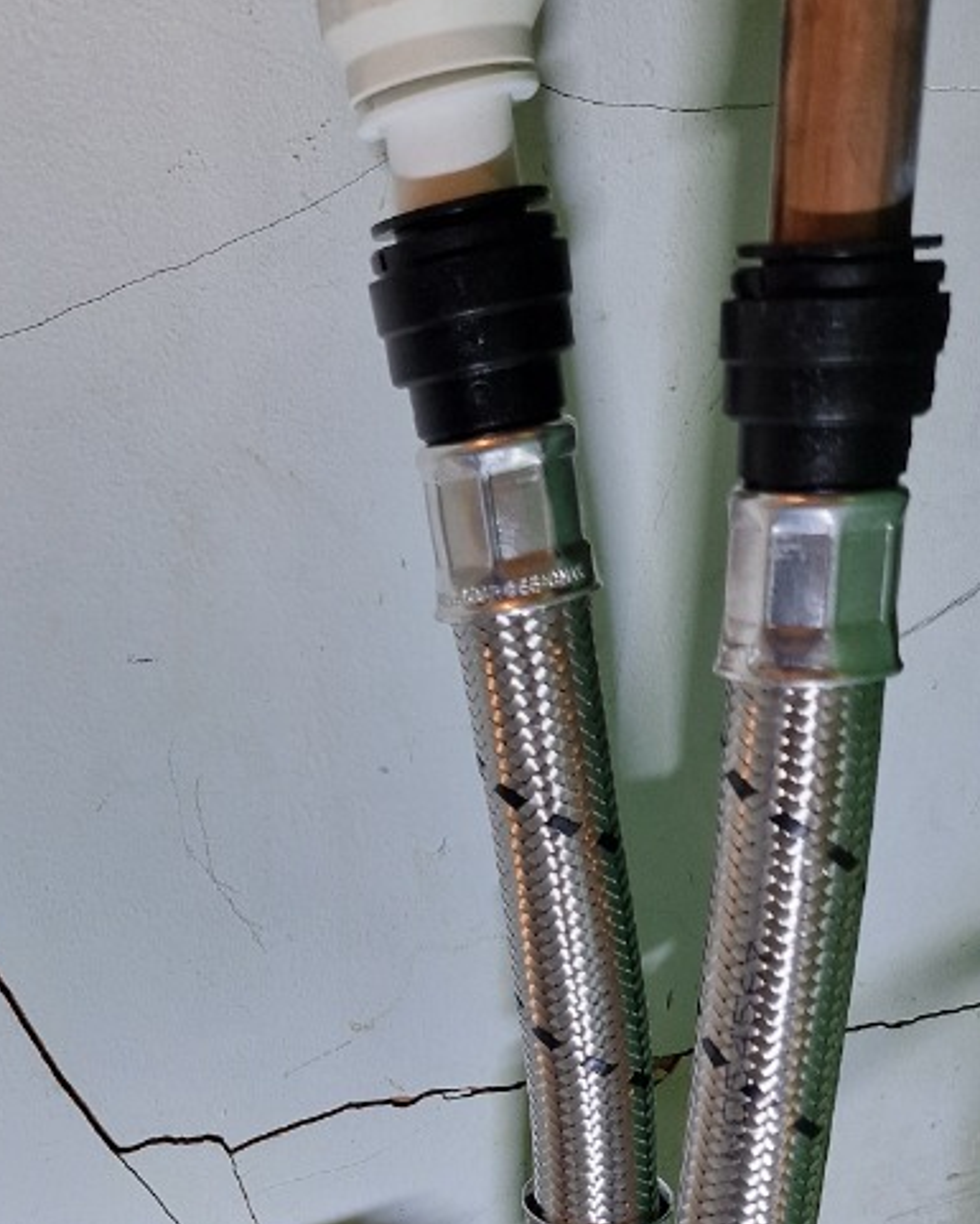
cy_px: 1099
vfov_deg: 32.0
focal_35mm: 56
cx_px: 173
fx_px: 2030
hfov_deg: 26.6
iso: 125
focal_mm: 6.4
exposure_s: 1/100
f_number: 1.8
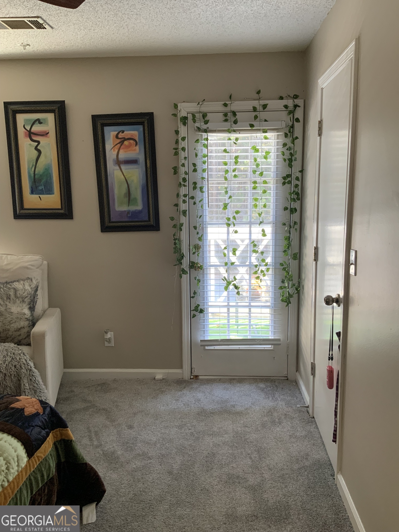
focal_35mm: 29
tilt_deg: -8.9
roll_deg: +0.8
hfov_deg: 48.2
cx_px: 200
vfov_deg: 61.7
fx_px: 446
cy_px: 266
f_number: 1.8
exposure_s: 1/60
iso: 80
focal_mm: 3
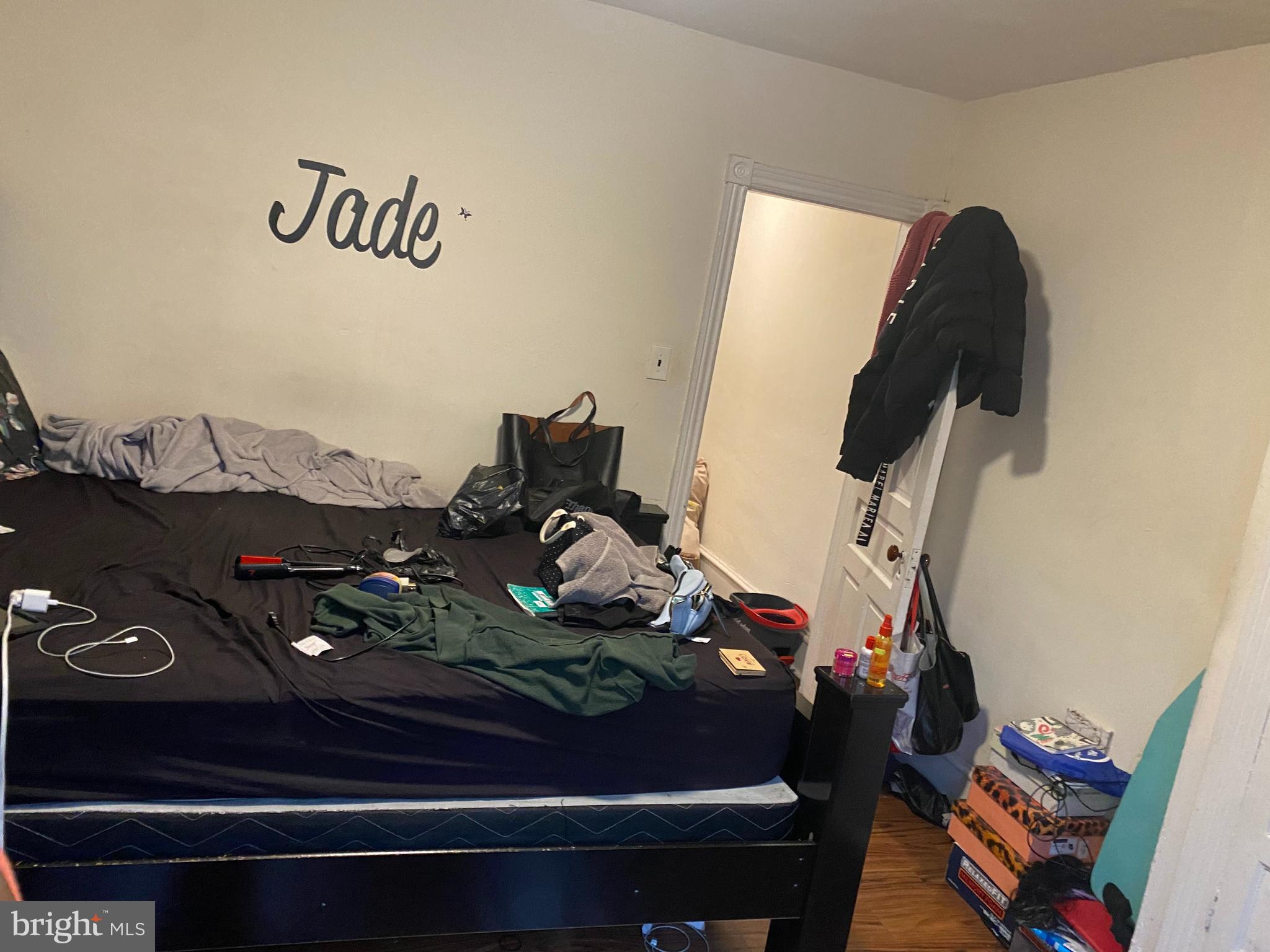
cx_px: 635
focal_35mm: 26
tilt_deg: -10.6
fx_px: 954
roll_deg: -9.2
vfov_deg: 53.1
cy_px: 476
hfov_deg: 67.3
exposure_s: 1/40
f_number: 1.8
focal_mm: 4.25
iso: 400
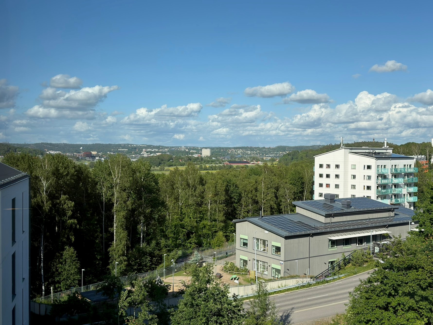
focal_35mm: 42
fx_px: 525
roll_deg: -0.1
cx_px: 216
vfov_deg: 34.3
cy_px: 162
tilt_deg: -2.1
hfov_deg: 44.8
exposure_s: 1/3953
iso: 64
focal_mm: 6.76
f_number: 1.78
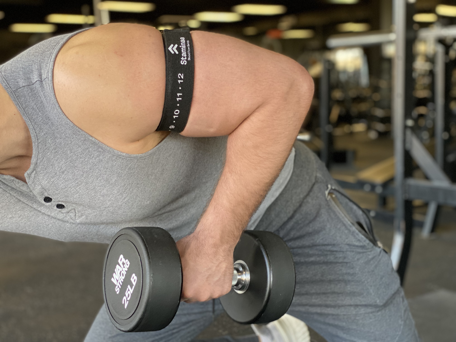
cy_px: 171
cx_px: 228
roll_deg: +2.4
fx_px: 685
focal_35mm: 52
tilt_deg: -7.3
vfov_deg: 28.0
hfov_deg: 36.8
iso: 250
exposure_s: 1/120
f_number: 2
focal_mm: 6
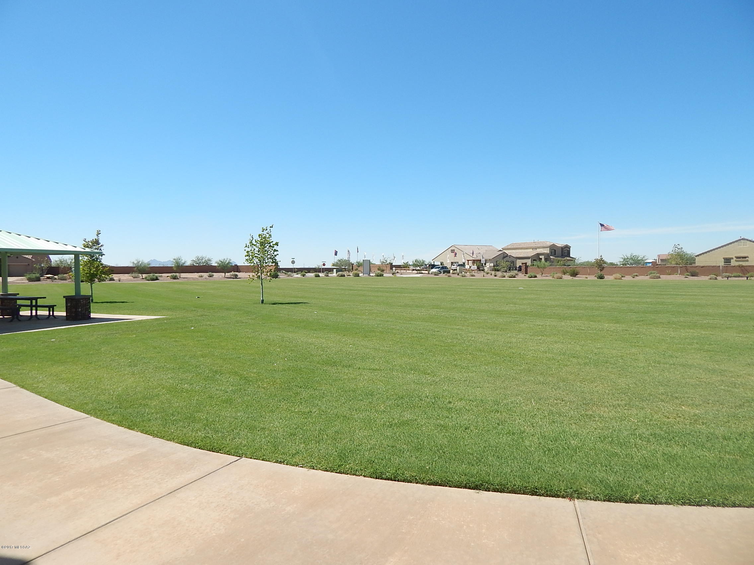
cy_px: 282
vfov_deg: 58.9
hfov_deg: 73.9
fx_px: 501
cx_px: 377
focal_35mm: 23
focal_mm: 4
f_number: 6
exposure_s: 1/500
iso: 125
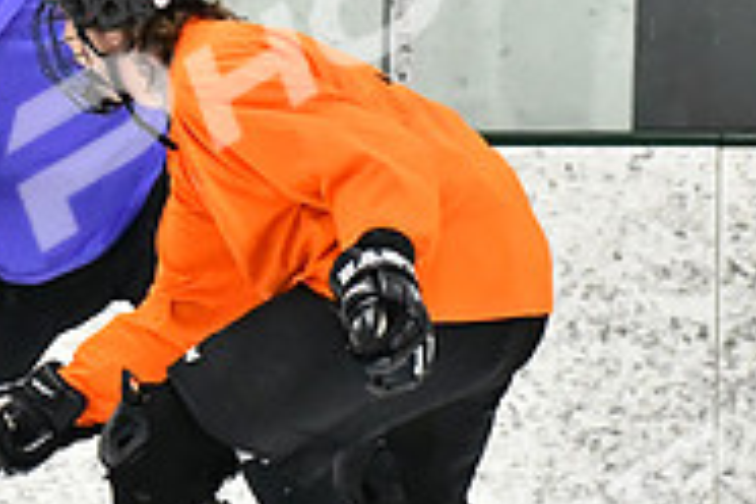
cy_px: 311
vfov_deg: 2.4
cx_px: -215
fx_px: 12254
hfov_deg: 3.5
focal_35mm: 584
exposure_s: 1/1600
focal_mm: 125
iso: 6400
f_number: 2.8
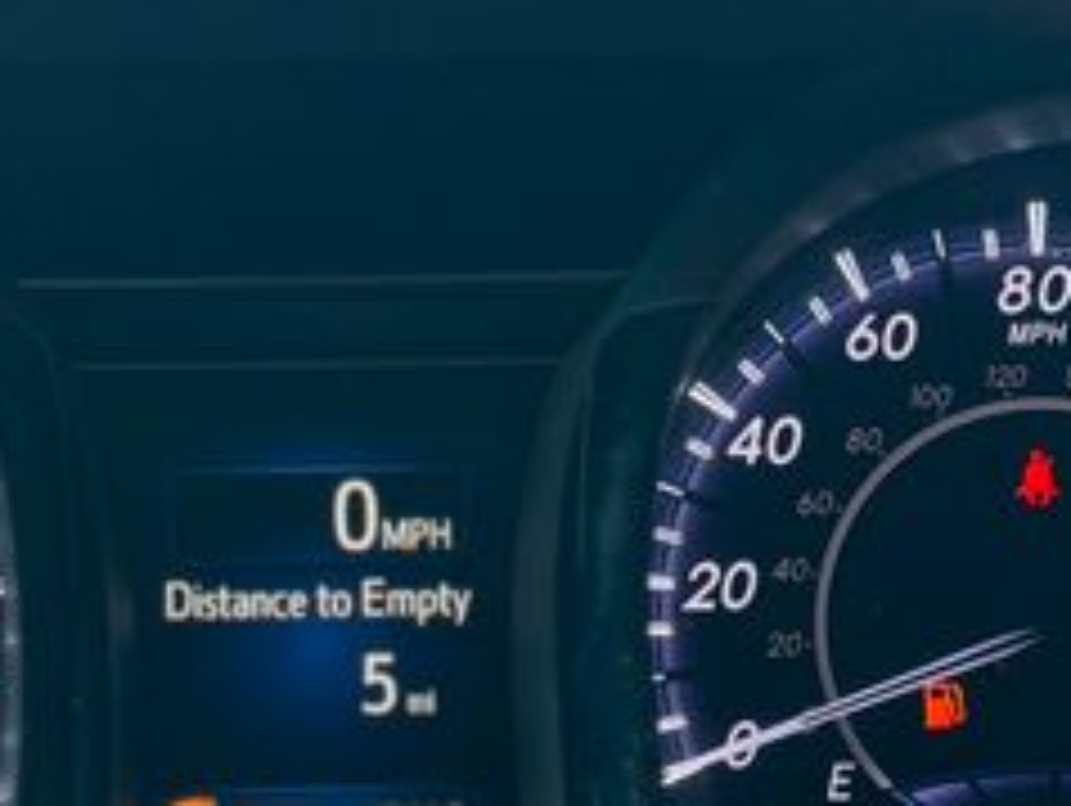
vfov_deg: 11.5
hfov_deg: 15.2
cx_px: 342
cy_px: 410
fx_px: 3995
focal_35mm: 129
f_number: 1.78
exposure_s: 1/116
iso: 125
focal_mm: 6.76
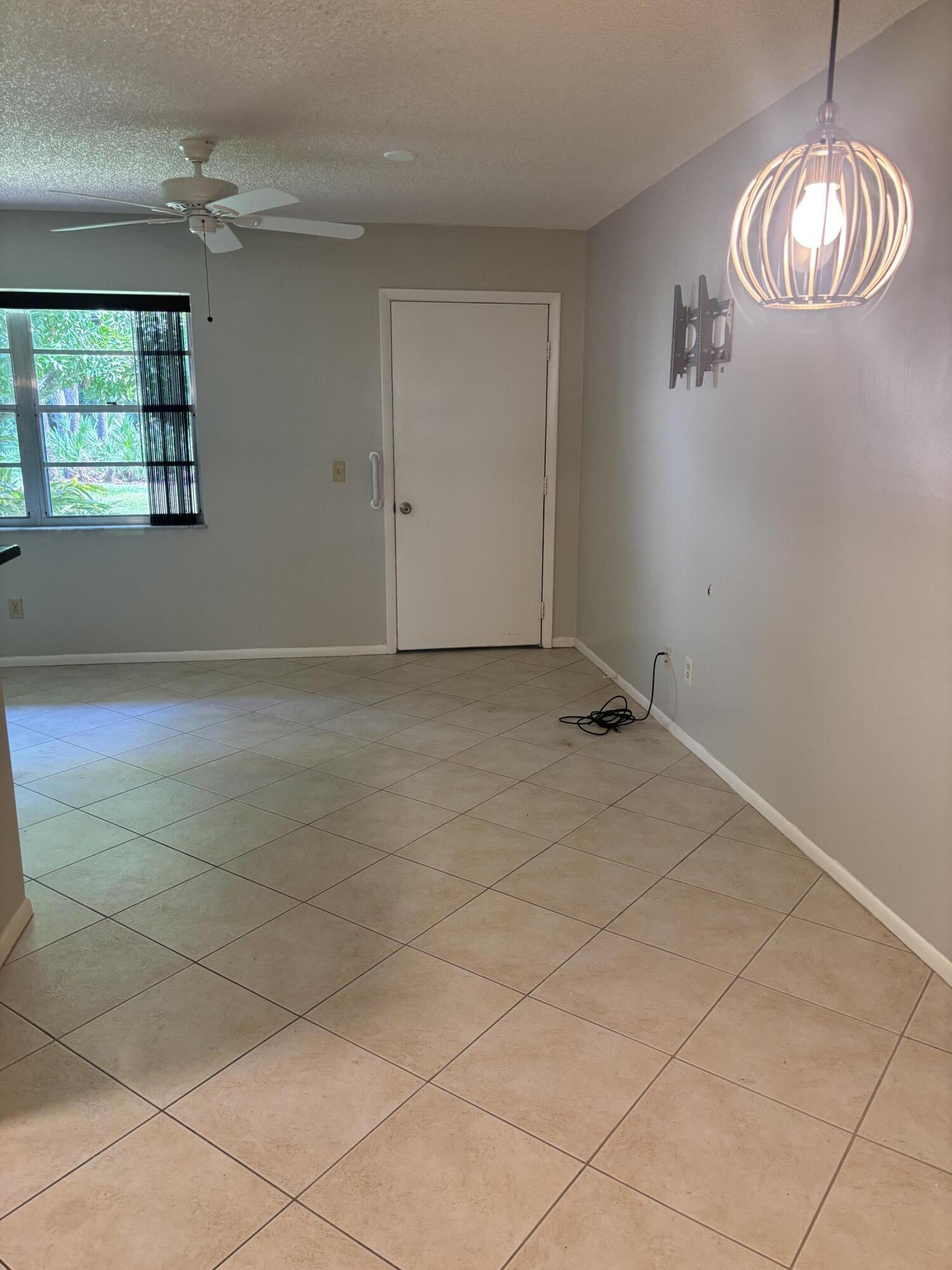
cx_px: 476
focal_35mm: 26
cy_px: 635
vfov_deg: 67.3
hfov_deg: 53.1
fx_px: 953
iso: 125
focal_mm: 5.96
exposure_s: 1/60
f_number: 1.6
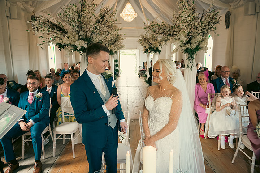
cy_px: 86
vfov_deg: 53.2
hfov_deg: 73.7
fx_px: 173
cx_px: 130
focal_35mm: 24
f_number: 3.5
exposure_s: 1/160
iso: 640
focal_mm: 24
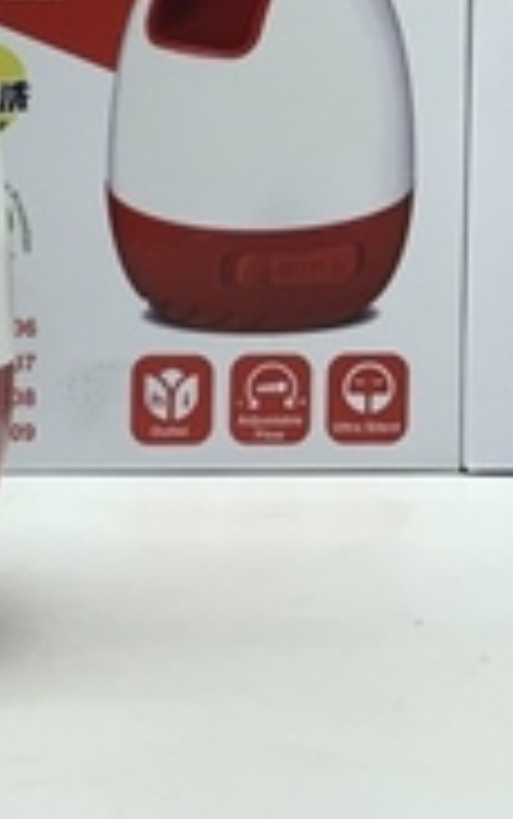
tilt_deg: -2.7
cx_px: -144
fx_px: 3238
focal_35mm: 145
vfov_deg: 14.3
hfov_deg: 8.9
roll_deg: -1.5
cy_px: 72
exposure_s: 1/169
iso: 16
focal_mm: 6
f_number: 2.4
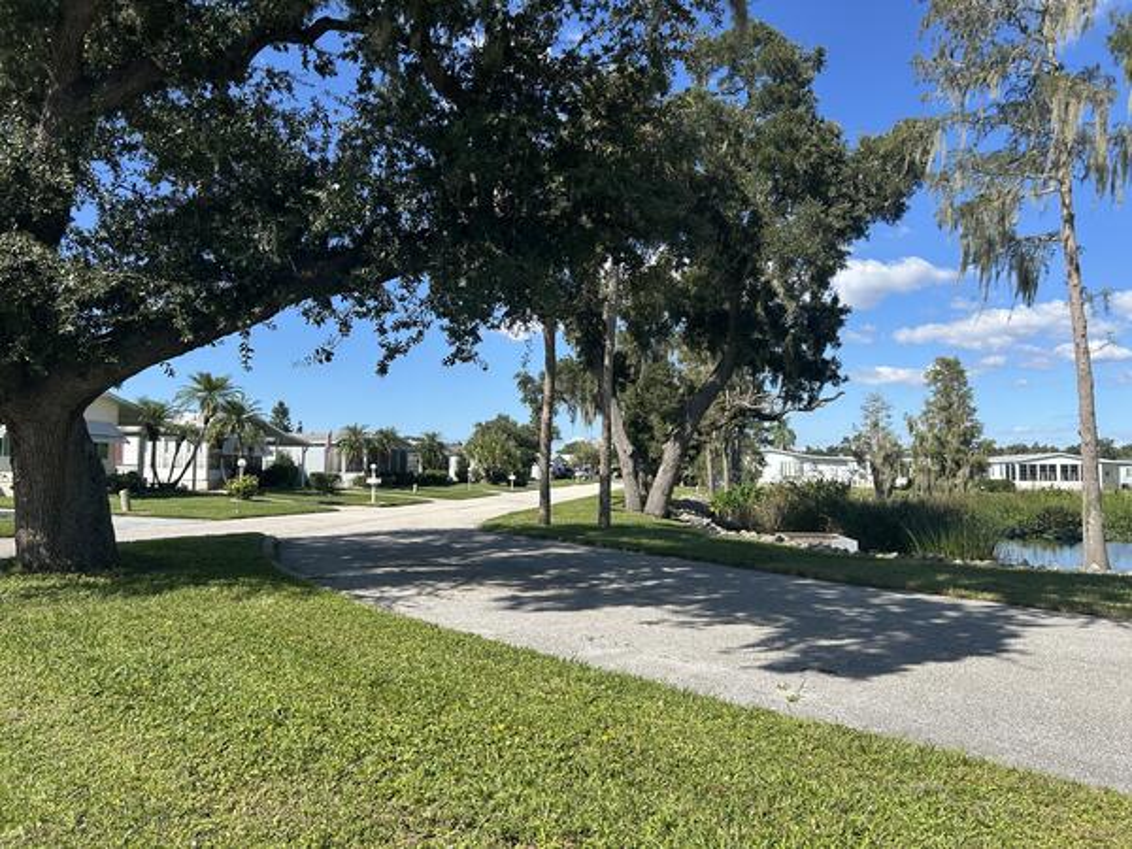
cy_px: 424
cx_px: 566
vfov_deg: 53.1
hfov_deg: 67.3
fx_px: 850
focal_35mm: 26
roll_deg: +0.1
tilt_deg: +4.4
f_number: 1.5
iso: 50
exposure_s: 1/3704
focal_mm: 5.7
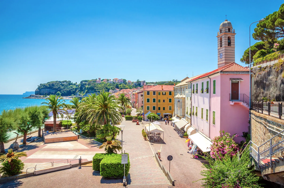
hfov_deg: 73.9
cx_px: 142
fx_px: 189
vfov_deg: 52.9
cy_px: 94
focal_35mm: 24
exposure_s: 1/400
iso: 200
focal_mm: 16
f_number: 13
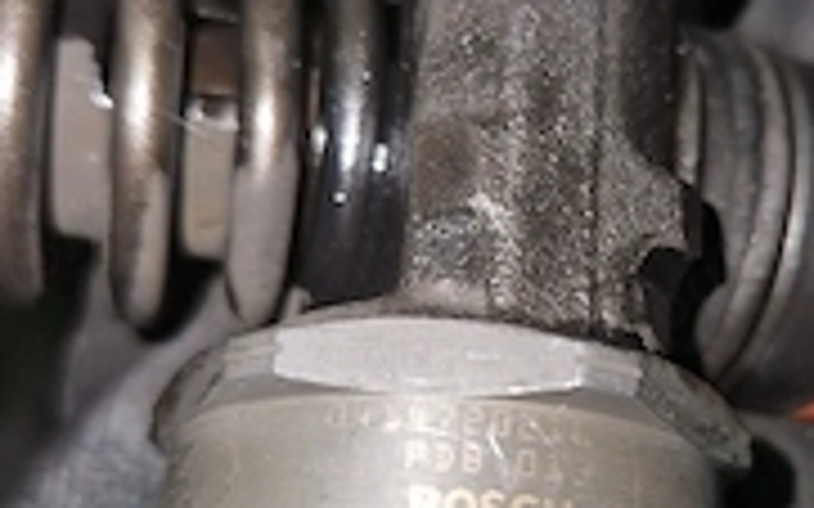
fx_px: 1198
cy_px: 279
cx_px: 531
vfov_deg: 23.9
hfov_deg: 37.2
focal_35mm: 54
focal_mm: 5.4
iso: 50
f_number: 1.8
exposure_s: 1/66.2
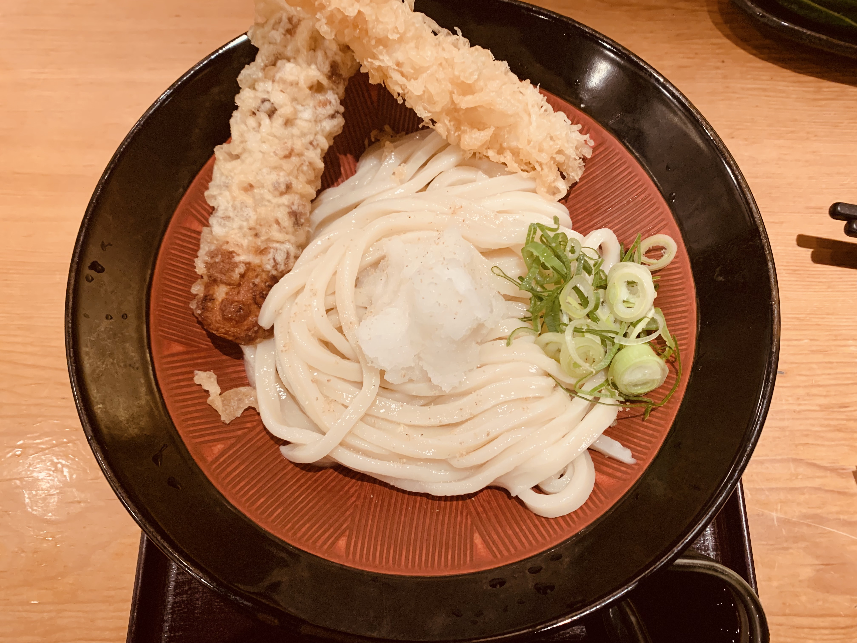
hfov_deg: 67.3
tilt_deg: -72.0
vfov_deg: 53.1
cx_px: 428
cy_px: 322
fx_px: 644
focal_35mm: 26
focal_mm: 4.25
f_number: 1.8
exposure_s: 1/50
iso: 200
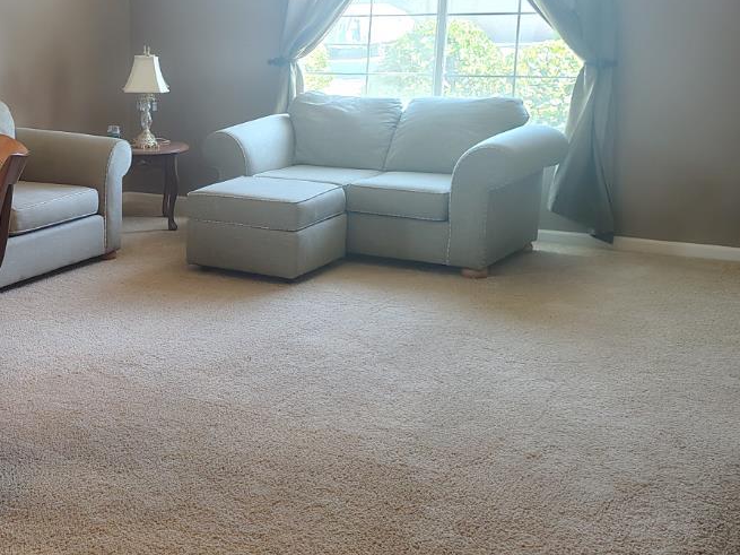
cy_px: 232
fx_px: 1176
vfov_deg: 26.5
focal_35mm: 55
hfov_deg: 31.9
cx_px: -21
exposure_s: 1/120
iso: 812
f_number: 1.8
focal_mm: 5.56
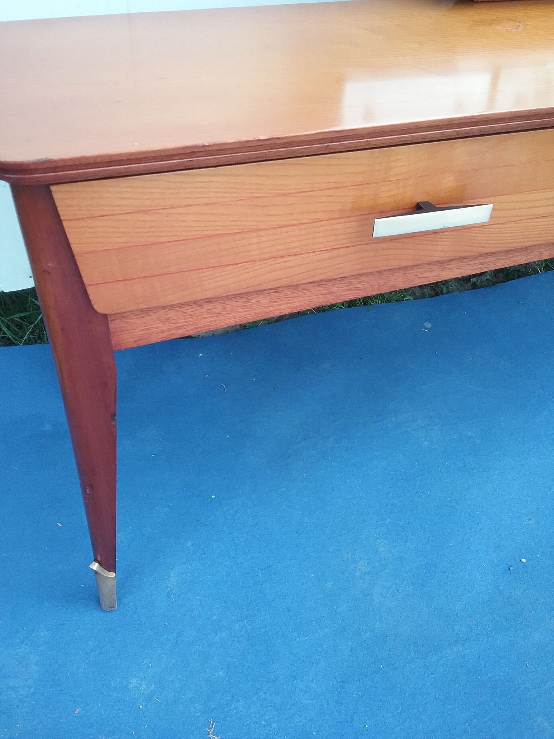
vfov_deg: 58.4
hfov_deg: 45.4
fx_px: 662
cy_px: 370
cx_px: 277
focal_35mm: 31
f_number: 2.2
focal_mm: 3.3
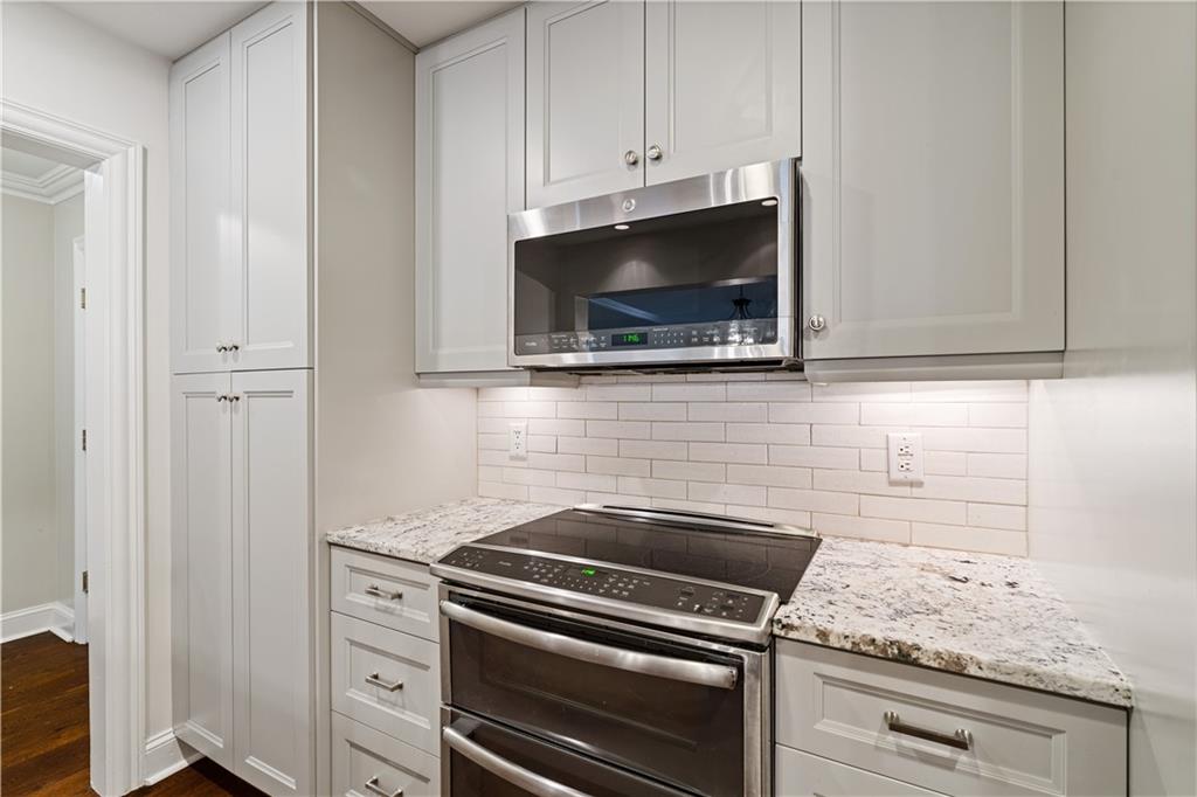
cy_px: 398
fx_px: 532
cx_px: 598
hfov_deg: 96.8
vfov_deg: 73.7
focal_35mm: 16
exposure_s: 2
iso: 250
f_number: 8
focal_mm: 16
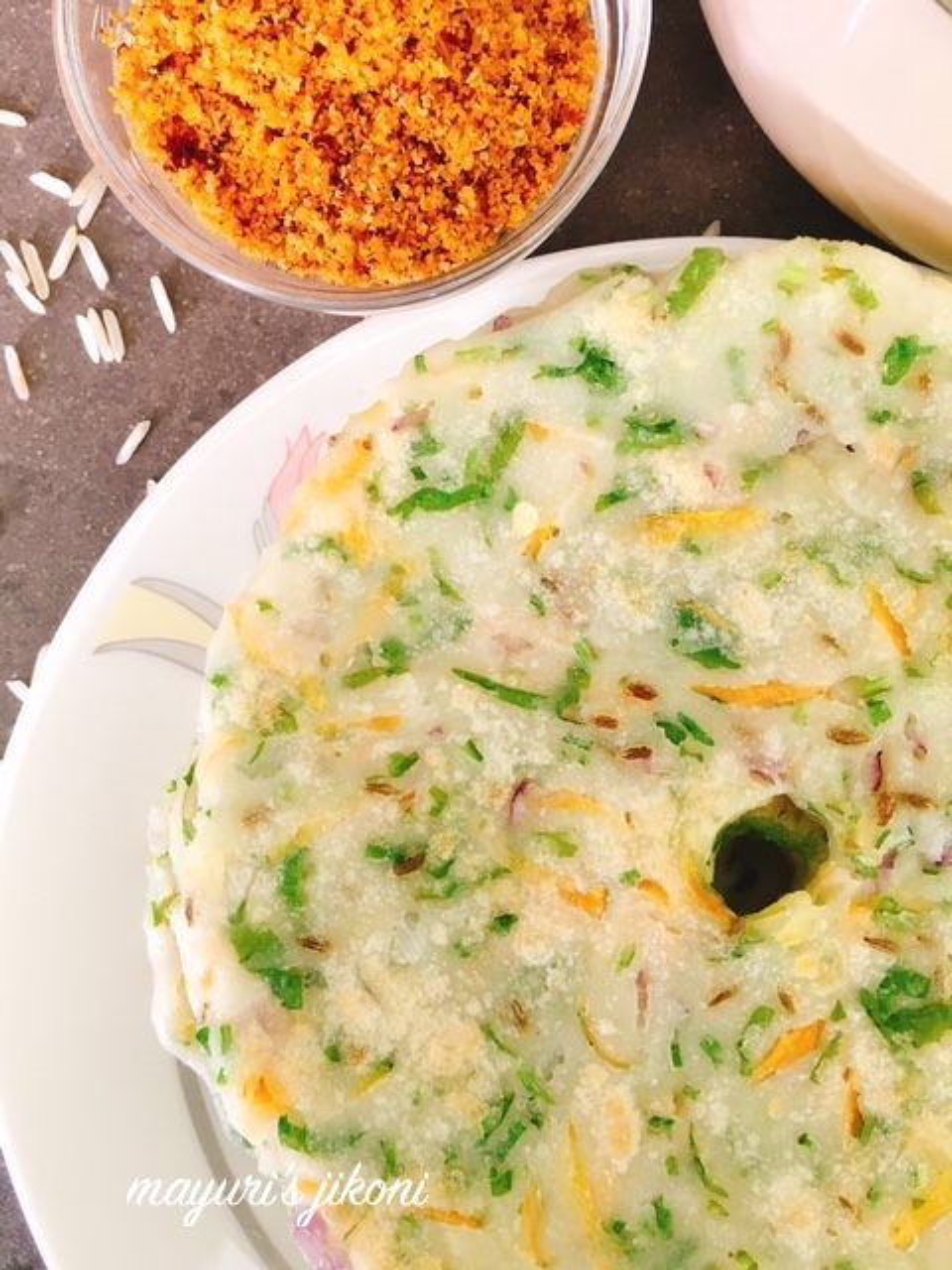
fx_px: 1063
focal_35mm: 29
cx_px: 476
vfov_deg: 61.7
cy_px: 635
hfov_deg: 48.2
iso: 100
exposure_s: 1/33
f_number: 2.2
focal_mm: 4.15
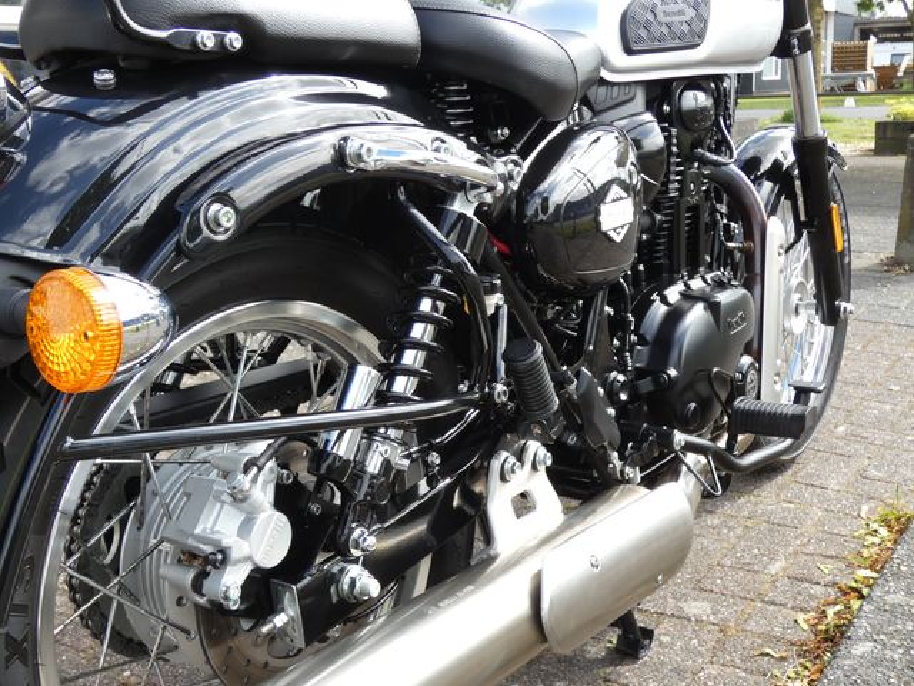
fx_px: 1083
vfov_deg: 35.1
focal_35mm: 41
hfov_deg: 45.8
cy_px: 343
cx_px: 457
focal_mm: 7.3
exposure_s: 1/160
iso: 80
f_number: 3.6
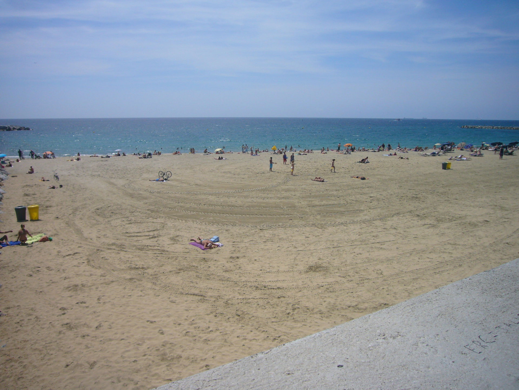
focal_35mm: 28
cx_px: 260
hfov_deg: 63.4
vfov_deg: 49.7
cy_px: 195
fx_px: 420
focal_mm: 4.6
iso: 80
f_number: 5.6
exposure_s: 1/640
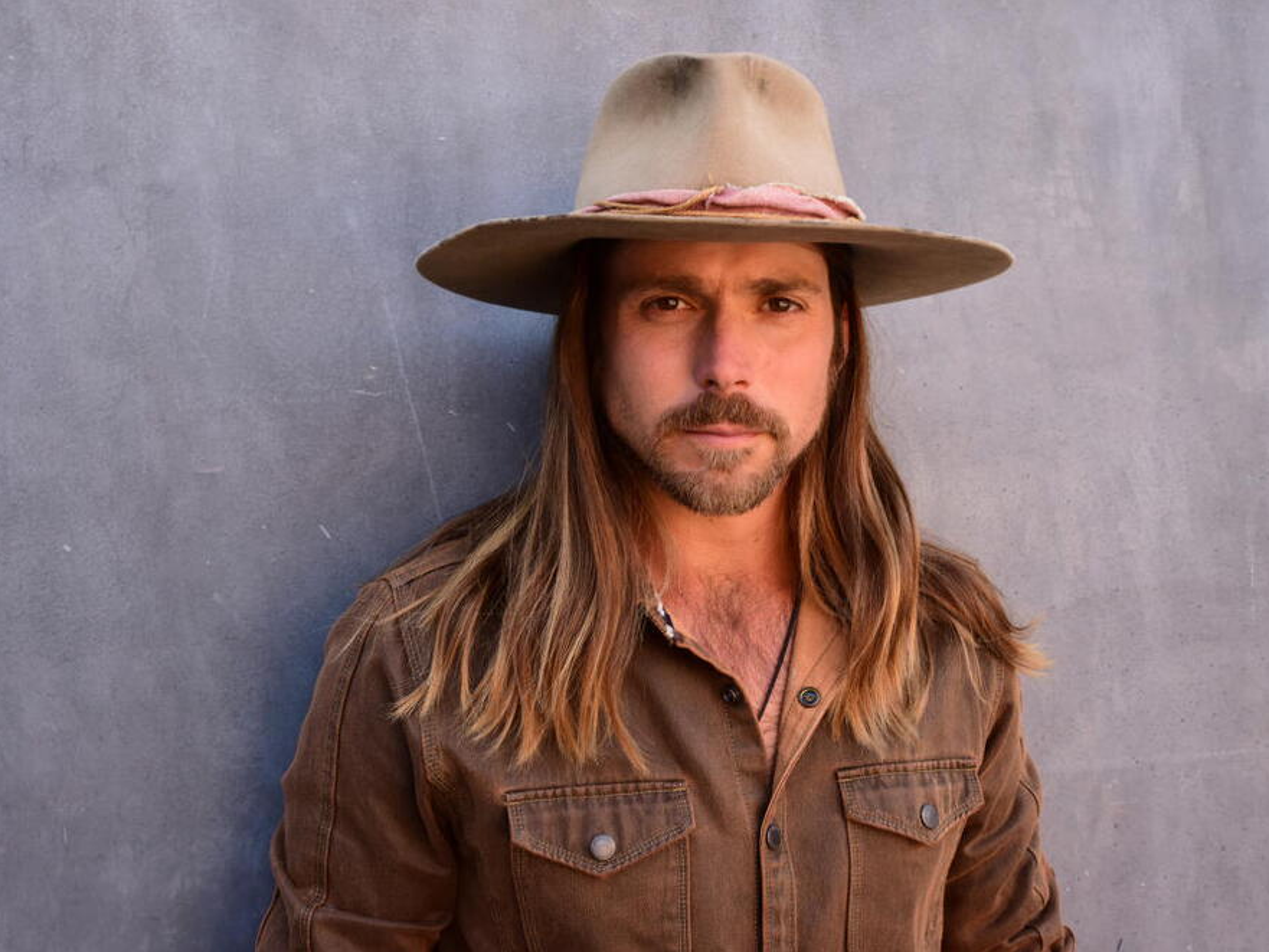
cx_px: 628
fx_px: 1613
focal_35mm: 44
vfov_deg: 32.9
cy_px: 471
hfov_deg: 42.9
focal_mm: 40
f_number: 11
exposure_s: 1/100
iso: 1000
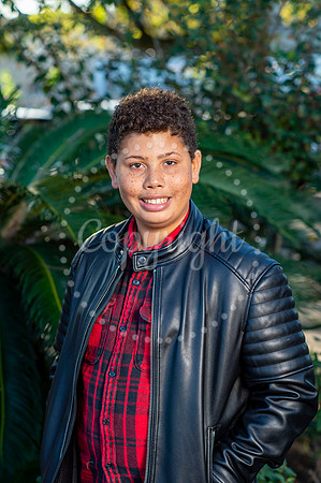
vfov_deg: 23.9
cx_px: 160
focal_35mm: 85
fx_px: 1139
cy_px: 242
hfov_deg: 16.0
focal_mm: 85
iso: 200
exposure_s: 1/160
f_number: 4
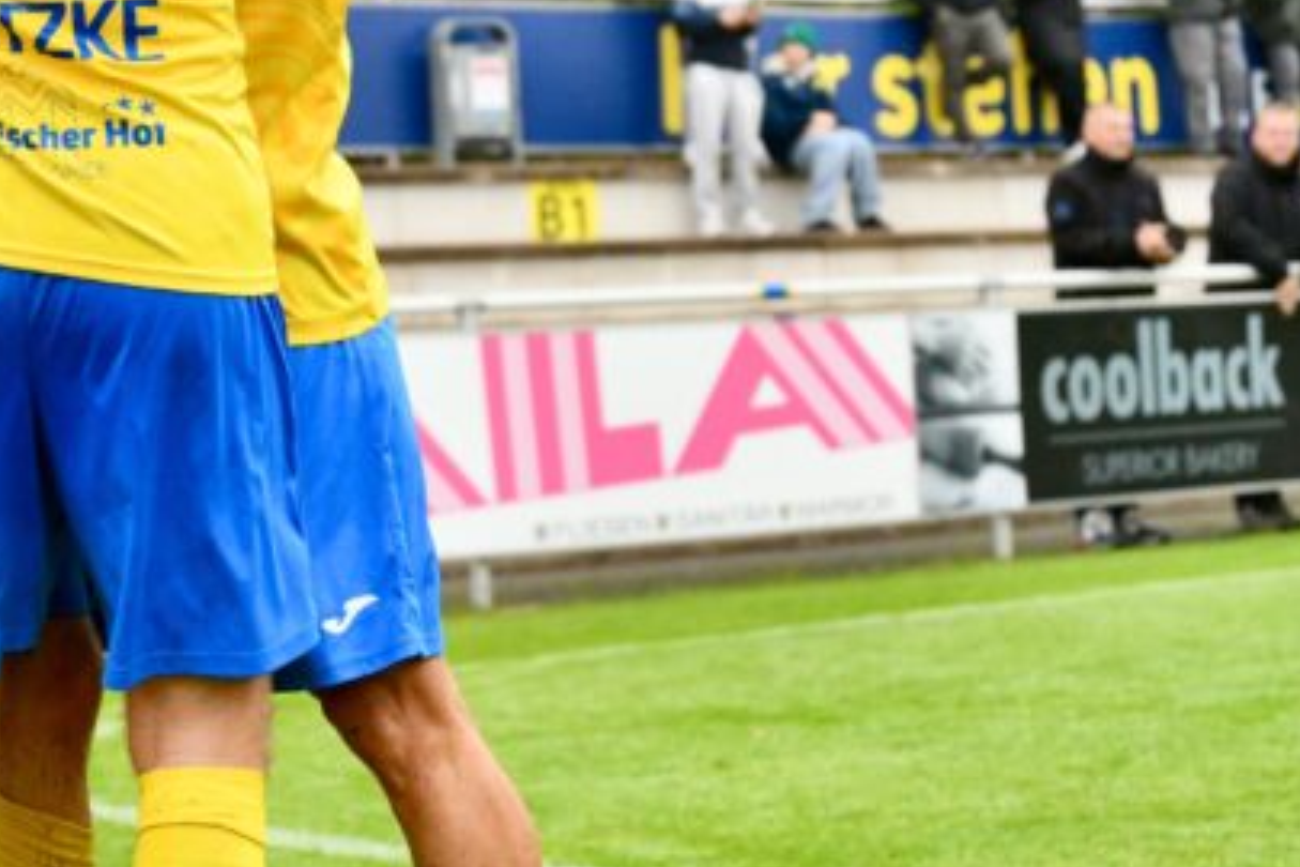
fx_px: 3466
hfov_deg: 21.1
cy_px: 230
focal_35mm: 96
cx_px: 388
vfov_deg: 14.2
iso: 1600
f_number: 2.8
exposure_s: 1/1000
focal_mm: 38
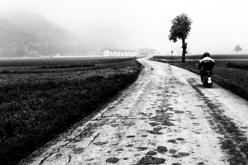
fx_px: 241
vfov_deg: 37.9
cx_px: 124
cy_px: 82
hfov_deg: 54.4
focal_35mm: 35
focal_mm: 35
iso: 400
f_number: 2.8
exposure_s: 1/40
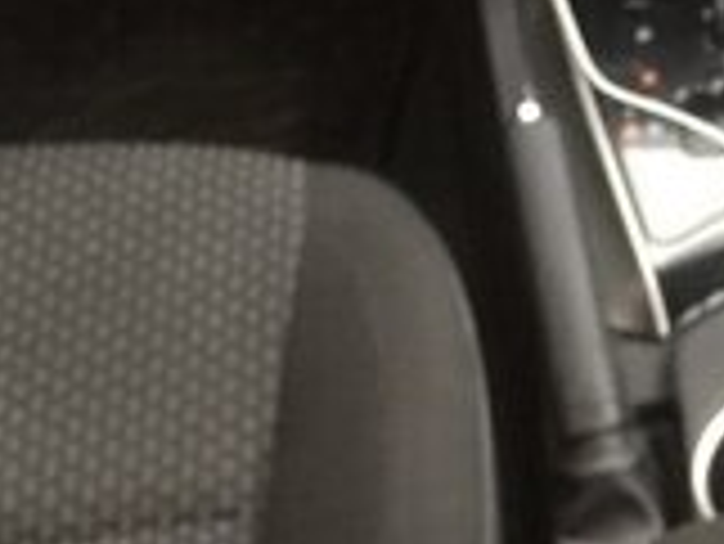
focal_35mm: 119
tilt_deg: -28.4
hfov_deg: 15.9
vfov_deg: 12.0
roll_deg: -3.8
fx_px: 2491
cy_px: -209
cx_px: 854
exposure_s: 1/33
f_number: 2.2
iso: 200
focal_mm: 4.15
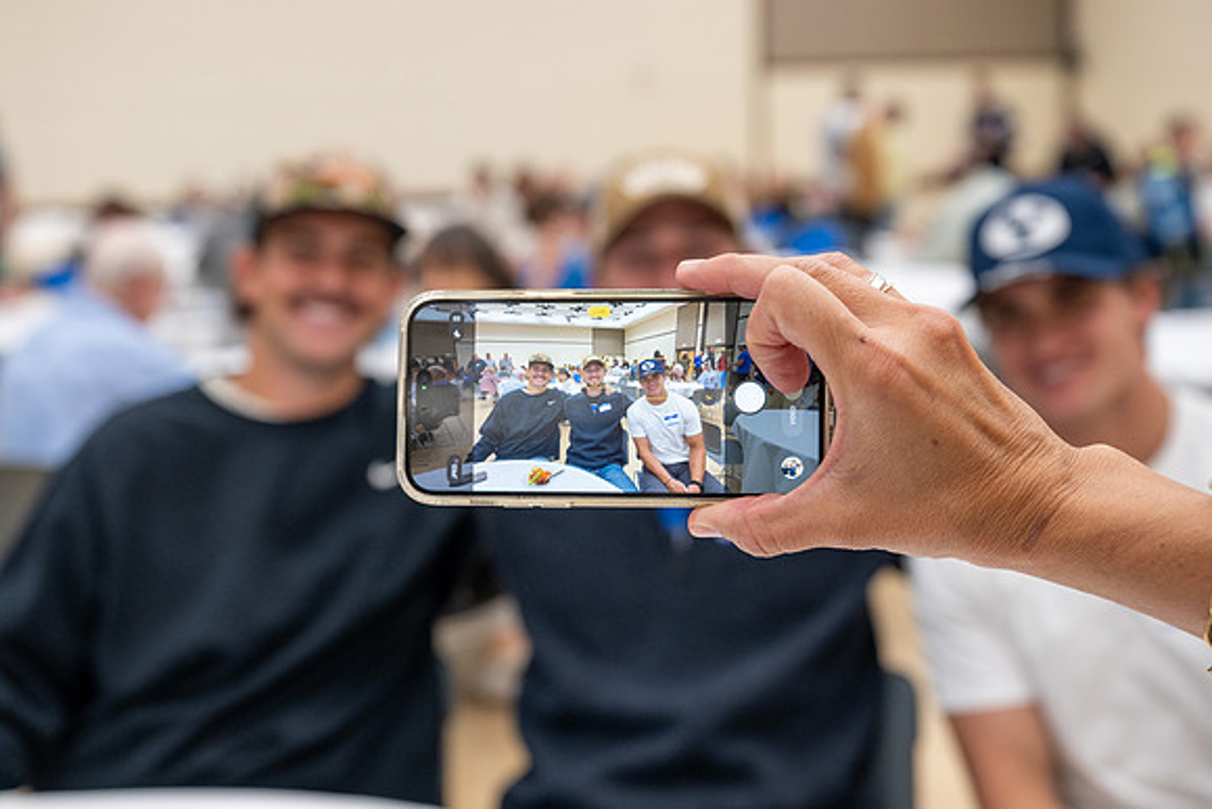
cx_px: 564
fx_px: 1727
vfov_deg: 26.4
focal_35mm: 51
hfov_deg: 38.6
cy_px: 404
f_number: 4
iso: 1000
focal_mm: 48
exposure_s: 1/160
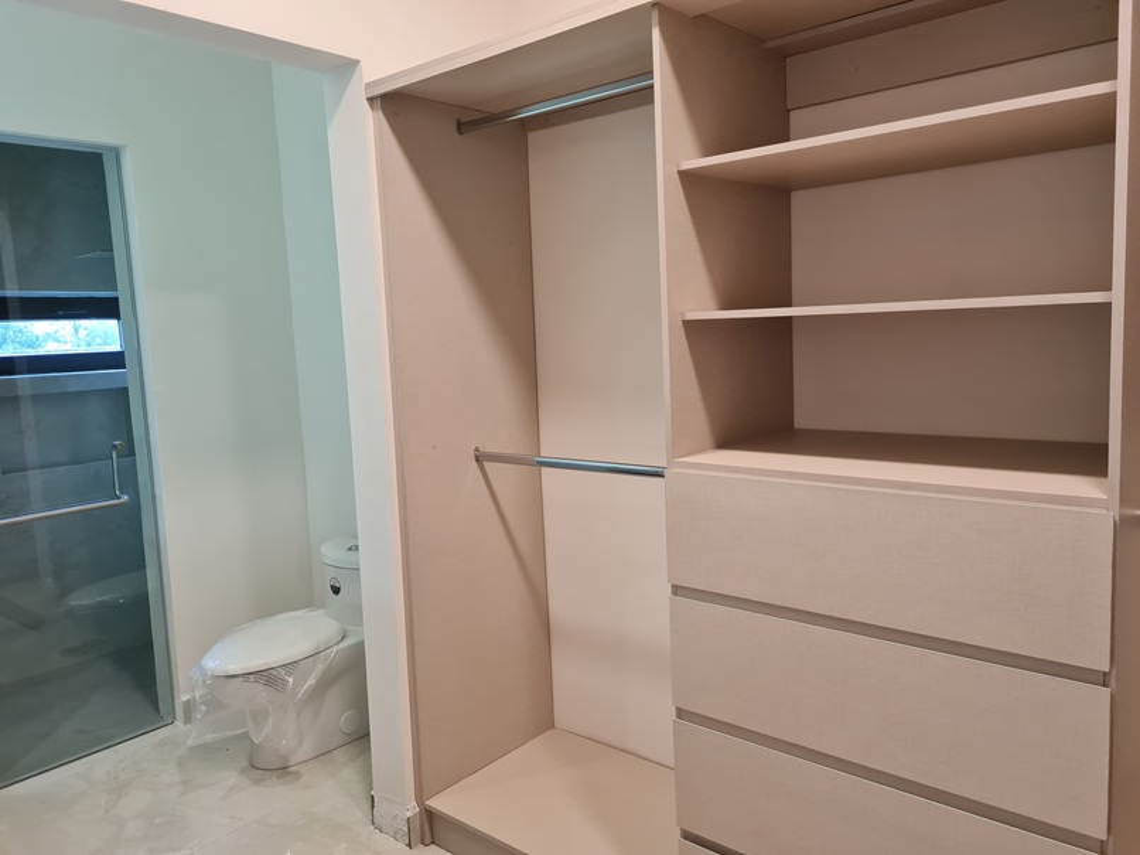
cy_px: 428
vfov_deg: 53.0
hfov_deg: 67.3
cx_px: 570
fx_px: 856
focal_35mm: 26
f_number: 1.8
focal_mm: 5.4
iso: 320
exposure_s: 1/120
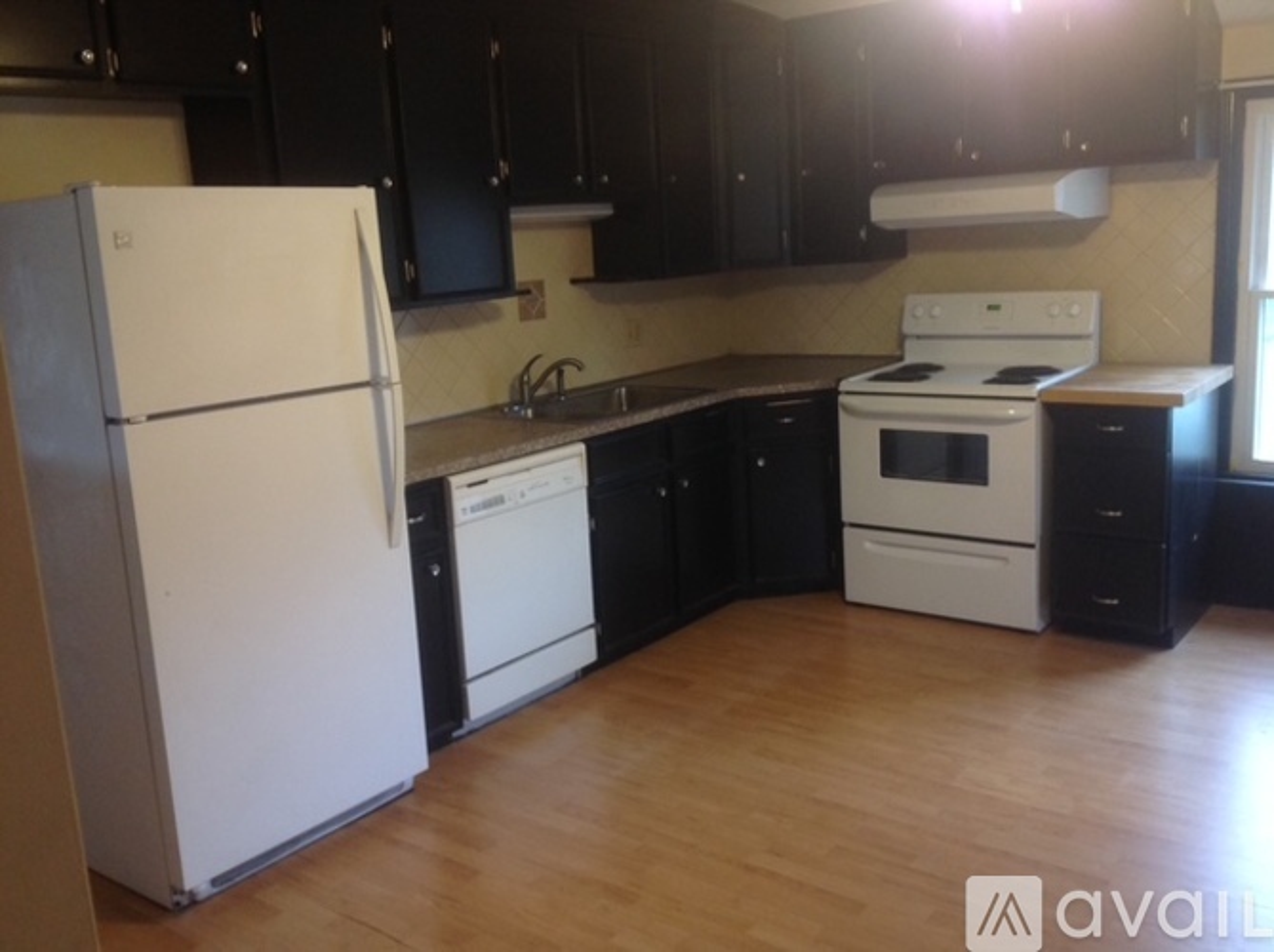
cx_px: 637
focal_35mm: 35
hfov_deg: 52.7
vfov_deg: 40.6
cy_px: 476
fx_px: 1287
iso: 125
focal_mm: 4.28
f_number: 2.4
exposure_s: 1/15
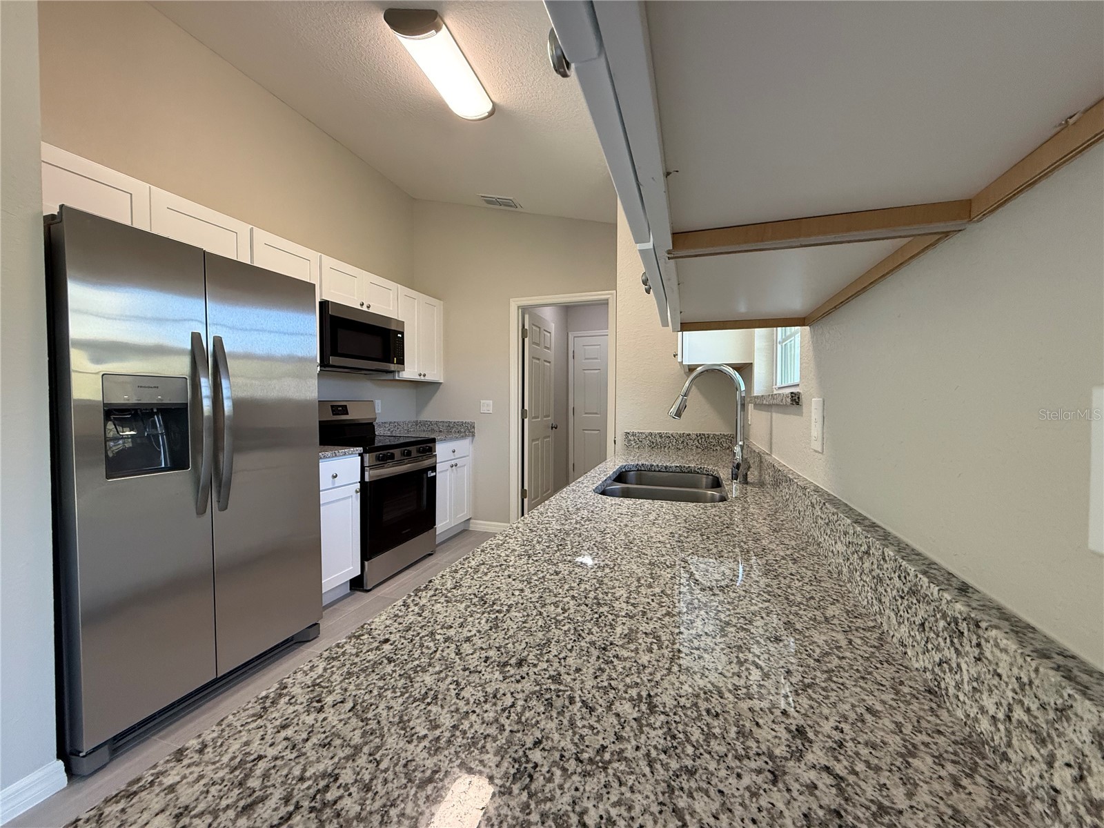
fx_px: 446
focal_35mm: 14
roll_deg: +0.1
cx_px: 552
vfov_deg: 85.7
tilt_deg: -1.1
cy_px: 414
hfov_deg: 102.1
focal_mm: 2.22
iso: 250
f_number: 2.2
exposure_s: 1/120
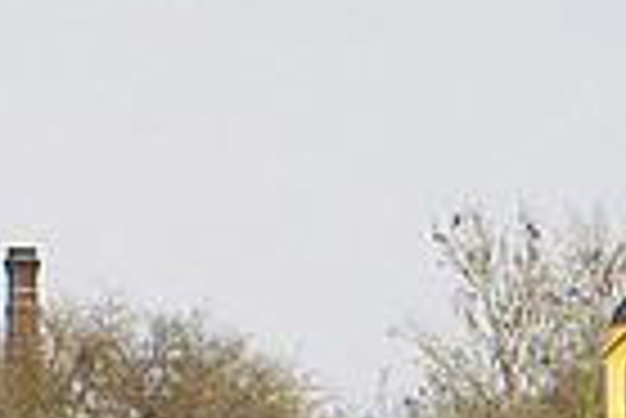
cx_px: 1293
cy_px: 557
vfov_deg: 3.9
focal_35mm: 350
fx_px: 6092
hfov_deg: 5.7
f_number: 5
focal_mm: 56
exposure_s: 1/4000
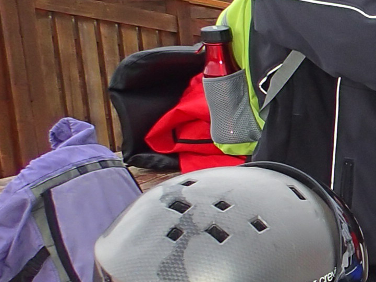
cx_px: 760
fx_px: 1206
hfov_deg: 14.6
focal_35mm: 111
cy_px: 272
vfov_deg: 13.2
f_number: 2.8
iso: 100
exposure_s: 1/160
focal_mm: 4.5
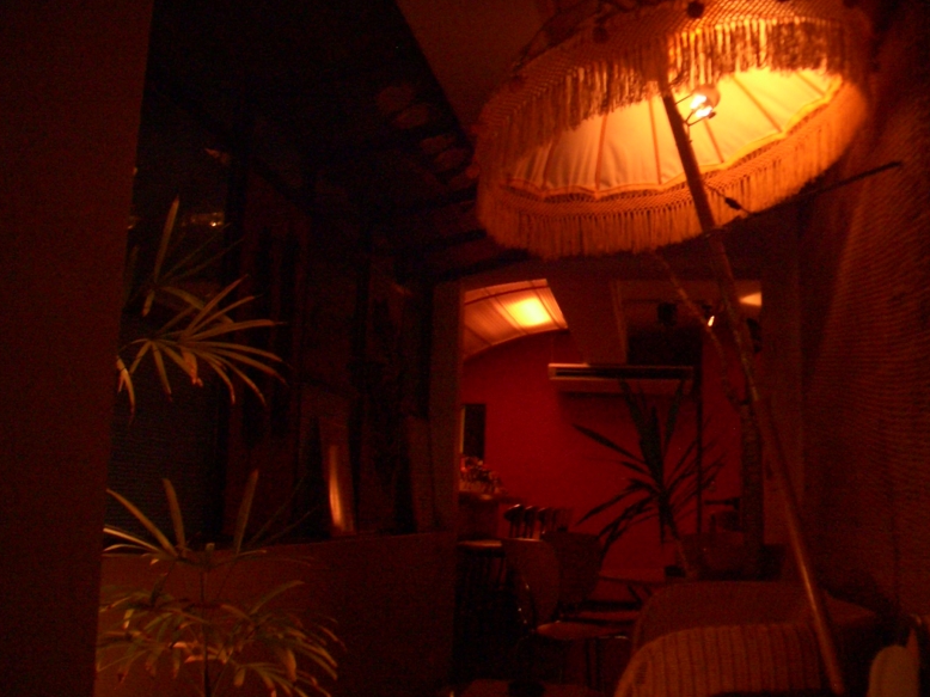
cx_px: 467
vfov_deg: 39.6
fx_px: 967
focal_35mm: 36
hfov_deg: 51.4
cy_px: 344
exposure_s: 1/8
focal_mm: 5.8
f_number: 2.6
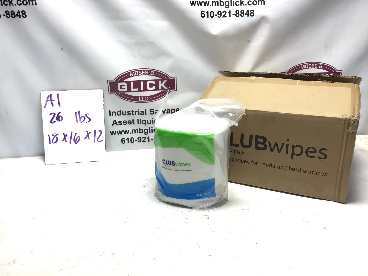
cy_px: 138
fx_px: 330
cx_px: 184
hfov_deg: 58.4
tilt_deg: -19.4
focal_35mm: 31
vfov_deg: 45.4
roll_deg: +0.8
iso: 25
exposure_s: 1/60
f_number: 2.4
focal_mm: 3.3
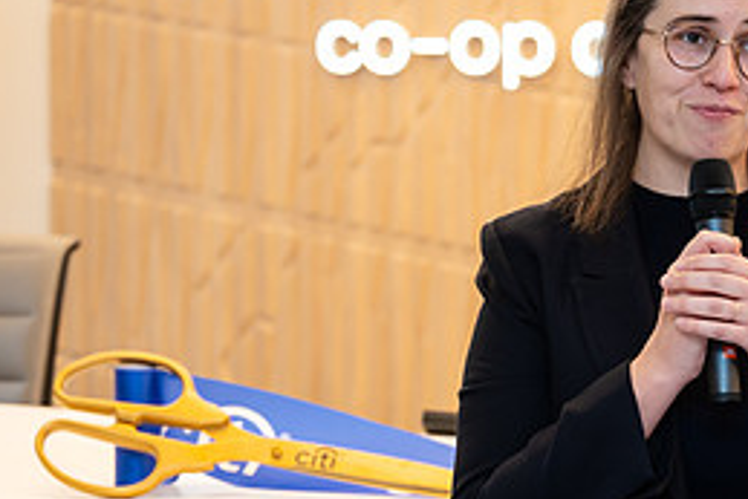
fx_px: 3181
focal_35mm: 153
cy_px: 256
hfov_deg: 13.3
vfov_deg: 9.0
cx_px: 681
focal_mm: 63
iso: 400
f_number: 3.2
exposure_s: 1/160
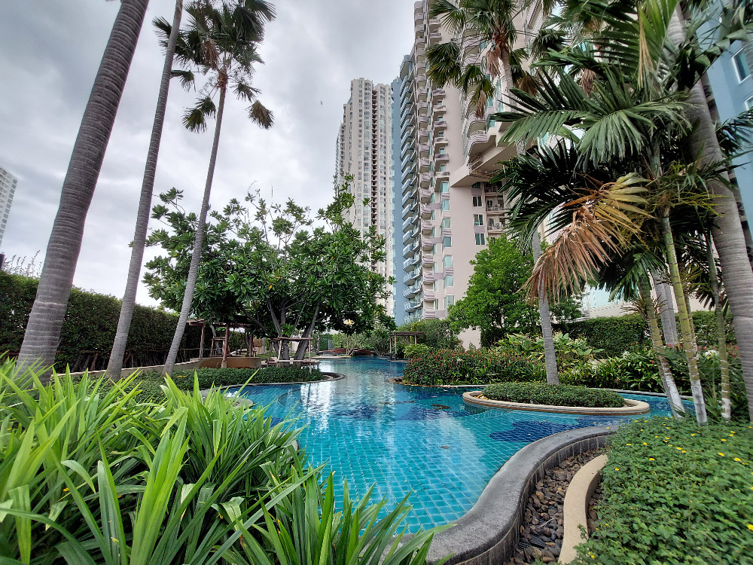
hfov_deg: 106.2
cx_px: 376
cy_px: 282
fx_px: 283
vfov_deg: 89.9
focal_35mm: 13
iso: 50
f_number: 2.2
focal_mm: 1.74
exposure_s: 1/120
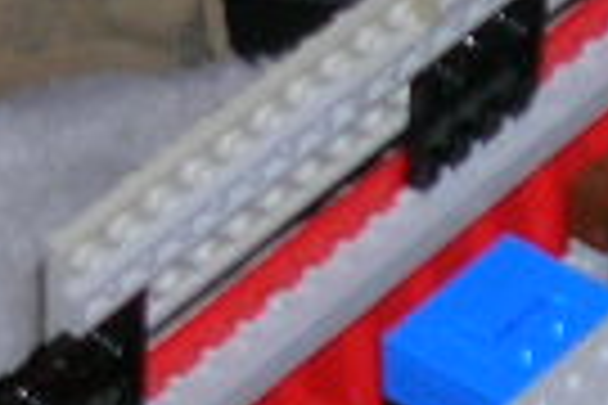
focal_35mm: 268
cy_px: 171
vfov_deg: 5.1
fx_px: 4526
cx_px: 698
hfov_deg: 7.6
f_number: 2.9
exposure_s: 1/60.1
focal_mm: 5.7
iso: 50
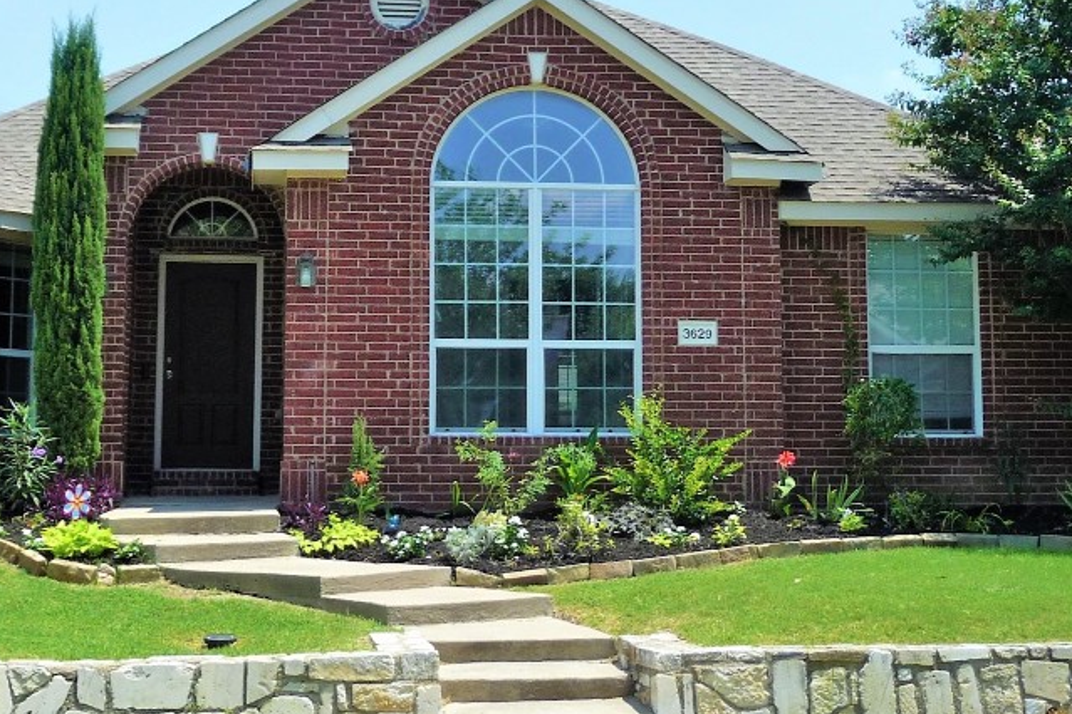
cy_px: 236
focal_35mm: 60
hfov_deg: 33.4
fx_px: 1787
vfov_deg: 22.5
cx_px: 510
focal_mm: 6
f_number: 3.7
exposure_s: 1/640
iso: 100
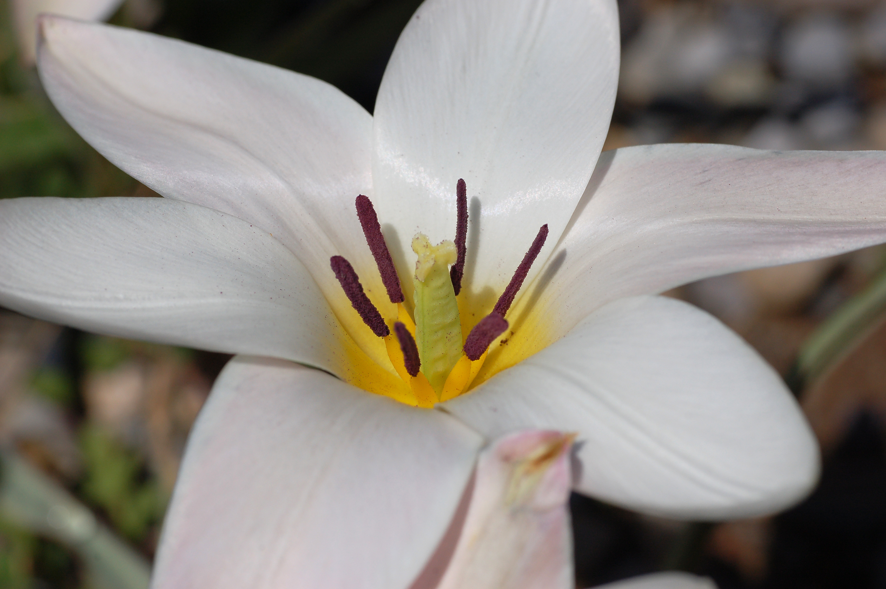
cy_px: 294
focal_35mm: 105
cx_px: 443
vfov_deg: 13.0
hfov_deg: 19.5
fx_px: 2582
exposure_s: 1/1250
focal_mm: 70
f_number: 9
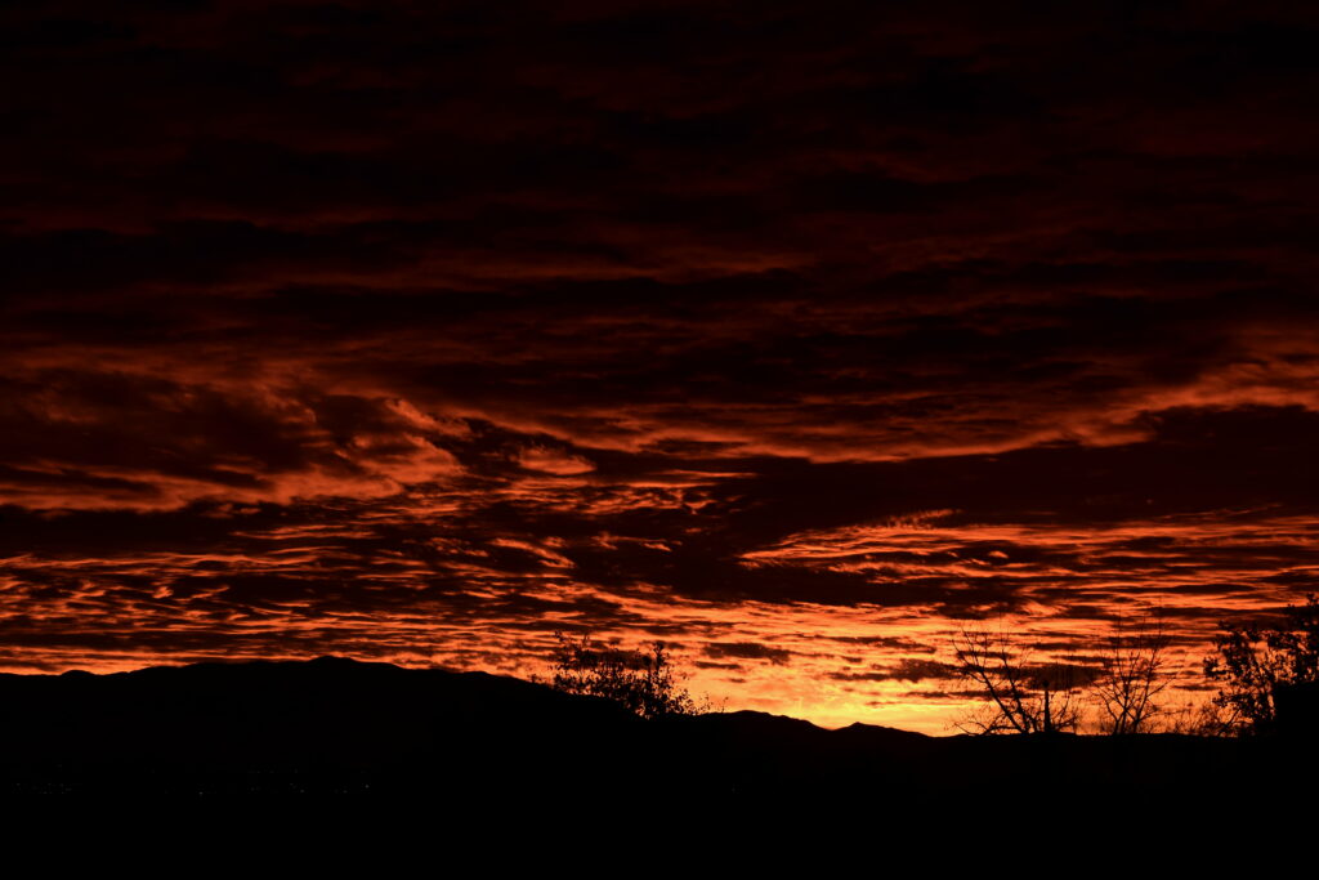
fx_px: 2198
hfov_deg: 33.4
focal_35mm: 60
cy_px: 440
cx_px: 660
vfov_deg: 22.6
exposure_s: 1/60
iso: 280
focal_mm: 40
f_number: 10
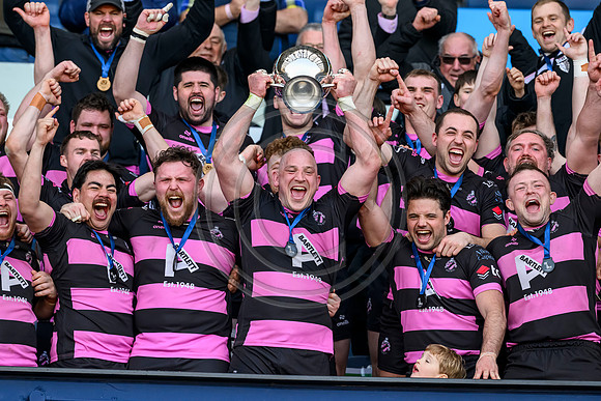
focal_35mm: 400
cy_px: 200
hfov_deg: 5.2
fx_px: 6679
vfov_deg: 3.4
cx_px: 300
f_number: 5
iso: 3200
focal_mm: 400
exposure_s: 1/1600
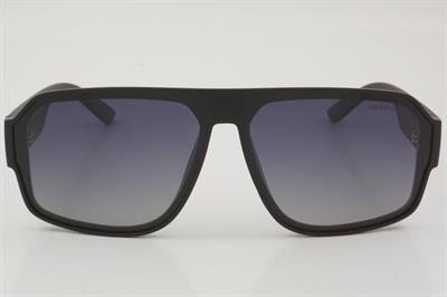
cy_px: 148
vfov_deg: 16.5
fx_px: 1024
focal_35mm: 82
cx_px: 224
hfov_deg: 24.6
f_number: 32
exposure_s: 1/3
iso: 100
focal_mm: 55
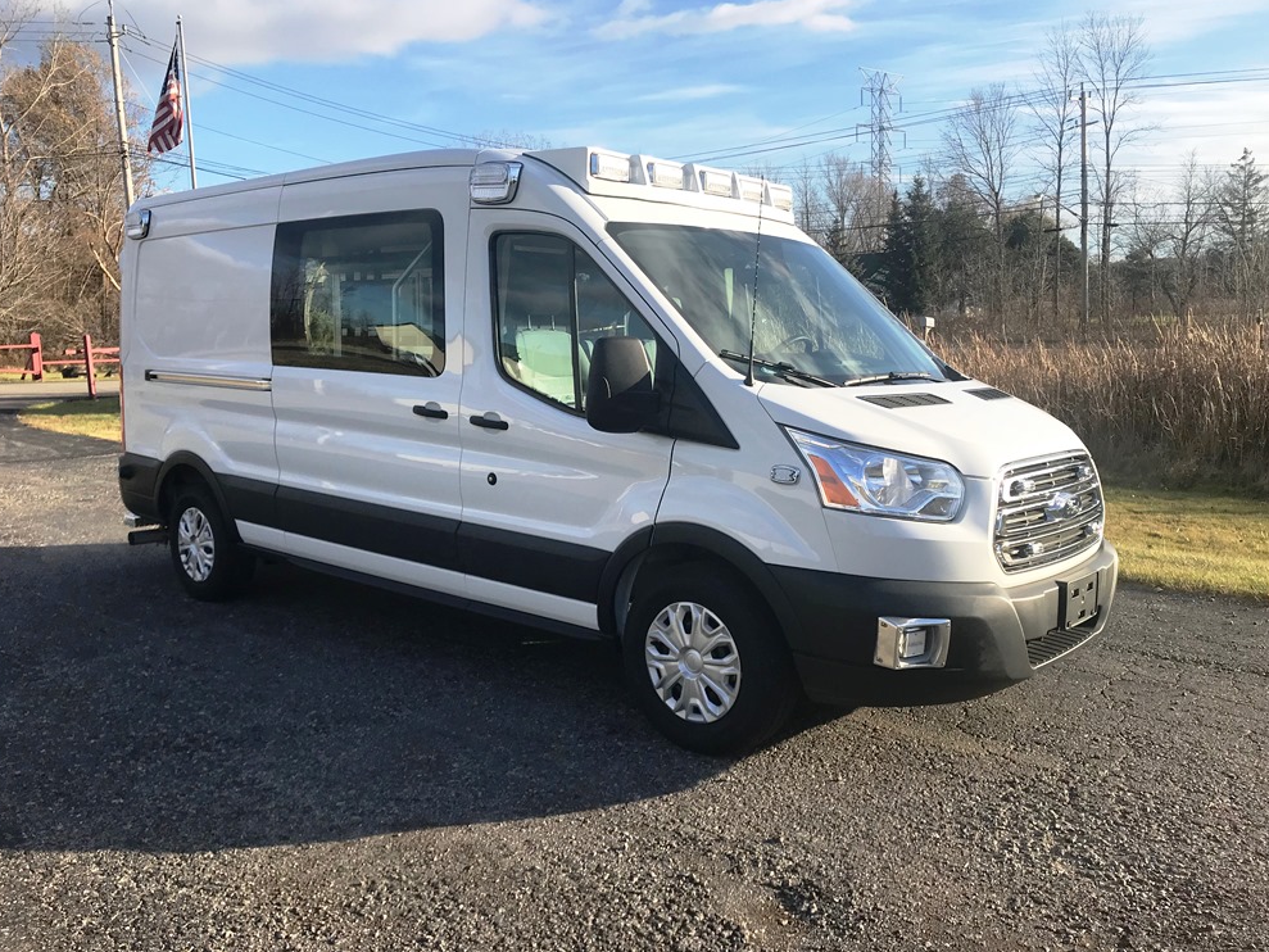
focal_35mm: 29
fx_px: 1063
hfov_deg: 61.7
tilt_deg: -6.2
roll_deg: +1.0
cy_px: 462
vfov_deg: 48.2
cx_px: 638
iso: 20
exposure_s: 1/1389
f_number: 1.8
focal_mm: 3.99
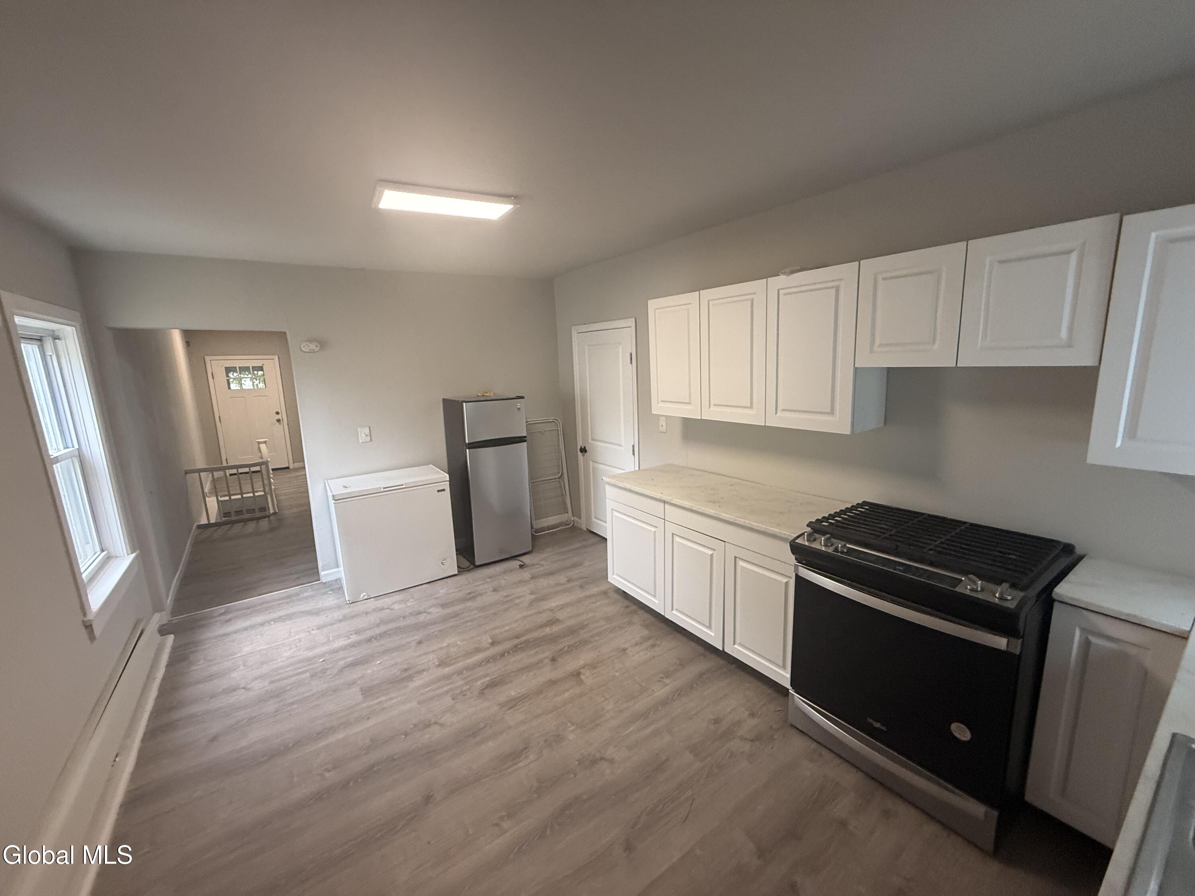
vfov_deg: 85.7
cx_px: 598
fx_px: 483
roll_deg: +0.2
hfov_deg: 102.1
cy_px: 448
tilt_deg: -11.0
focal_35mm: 14
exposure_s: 1/120
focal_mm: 2.22
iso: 320
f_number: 2.2
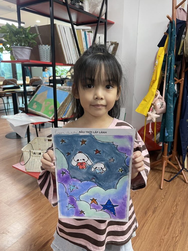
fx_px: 188
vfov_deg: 67.3
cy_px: 126
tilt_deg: -15.2
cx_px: 94
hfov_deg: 53.1
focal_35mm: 26
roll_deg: -0.5
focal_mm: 4.2
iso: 80
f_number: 1.6
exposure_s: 1/50
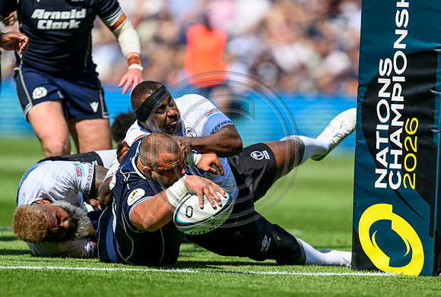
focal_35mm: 512
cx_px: 283
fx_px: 6290
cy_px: 188
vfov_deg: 2.7
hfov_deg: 4.0
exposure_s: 1/4000
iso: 250
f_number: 2.8
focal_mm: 400
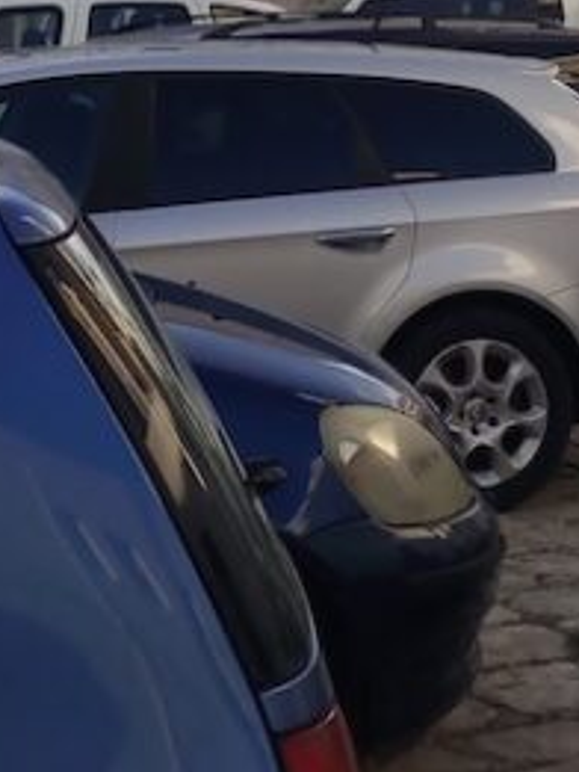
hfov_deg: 14.0
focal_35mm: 106
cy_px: 19
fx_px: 2362
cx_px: 263
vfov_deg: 18.1
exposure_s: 1/645
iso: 116
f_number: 2
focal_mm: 3.5
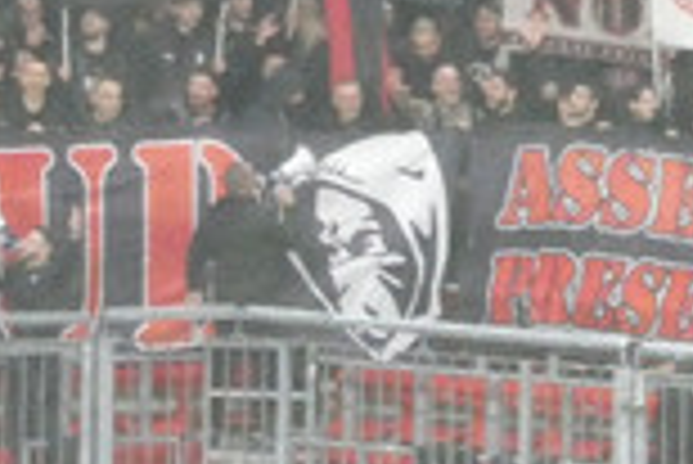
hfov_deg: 1.9
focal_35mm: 1080
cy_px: -568
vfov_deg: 1.3
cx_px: -81
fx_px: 20809
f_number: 5.6
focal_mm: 44.8
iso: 1600
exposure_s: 1/80
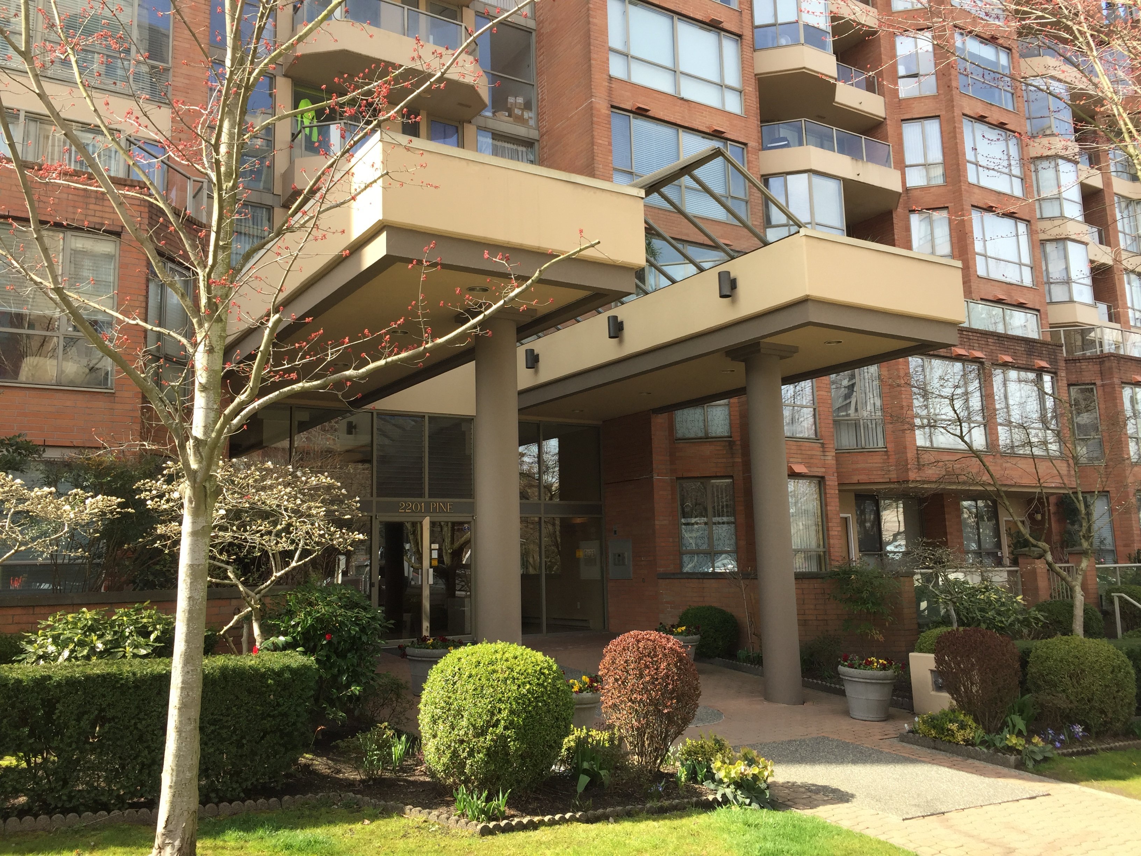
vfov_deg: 48.2
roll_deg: +0.5
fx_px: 956
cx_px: 570
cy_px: 428
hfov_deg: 61.7
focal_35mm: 29
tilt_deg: +9.1
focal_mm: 4.15
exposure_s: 1/421
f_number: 2.2
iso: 32
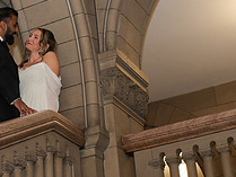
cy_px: 51
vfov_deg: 15.2
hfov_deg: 19.9
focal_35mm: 97
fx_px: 662
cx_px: 27
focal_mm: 35
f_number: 3.5
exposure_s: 1/200
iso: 1000
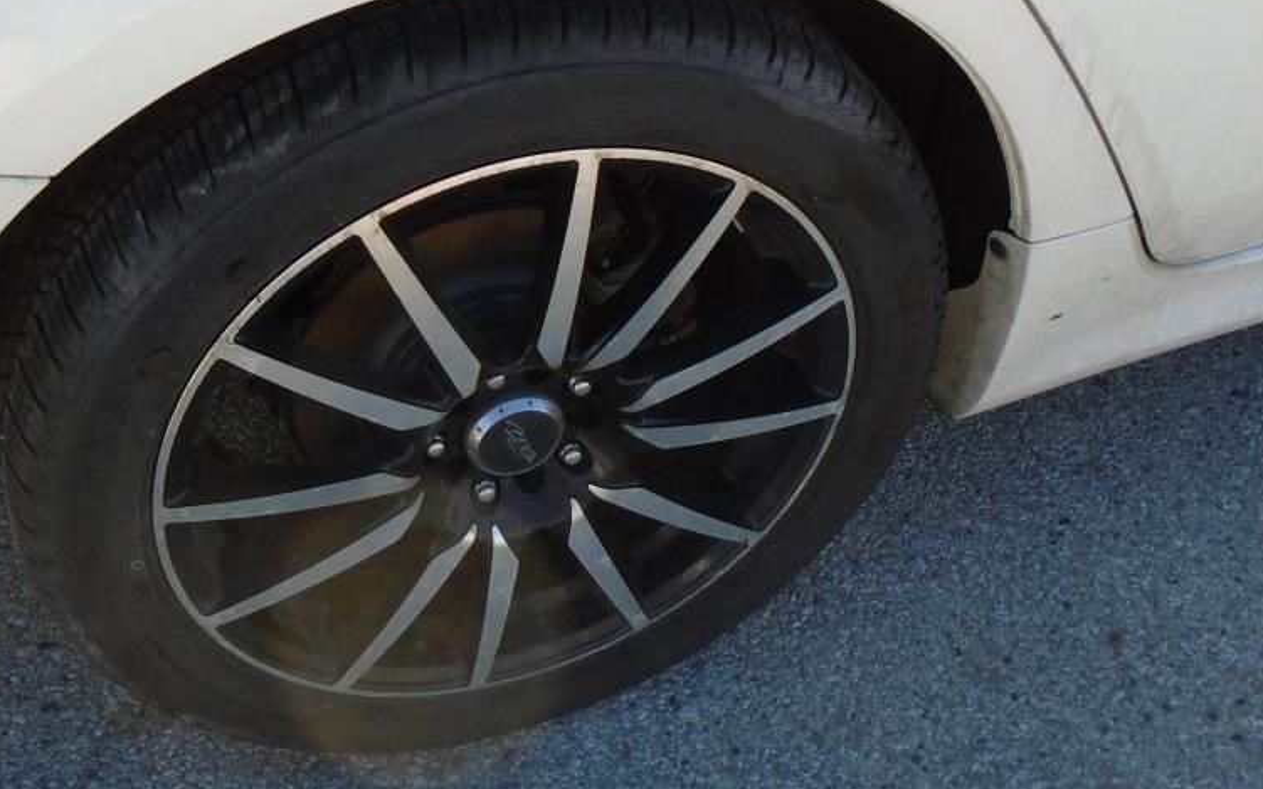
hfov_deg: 42.6
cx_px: 575
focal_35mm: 47
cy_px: 304
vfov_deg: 27.3
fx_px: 1617
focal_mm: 4.6
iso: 100
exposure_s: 1/250
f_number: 3.2
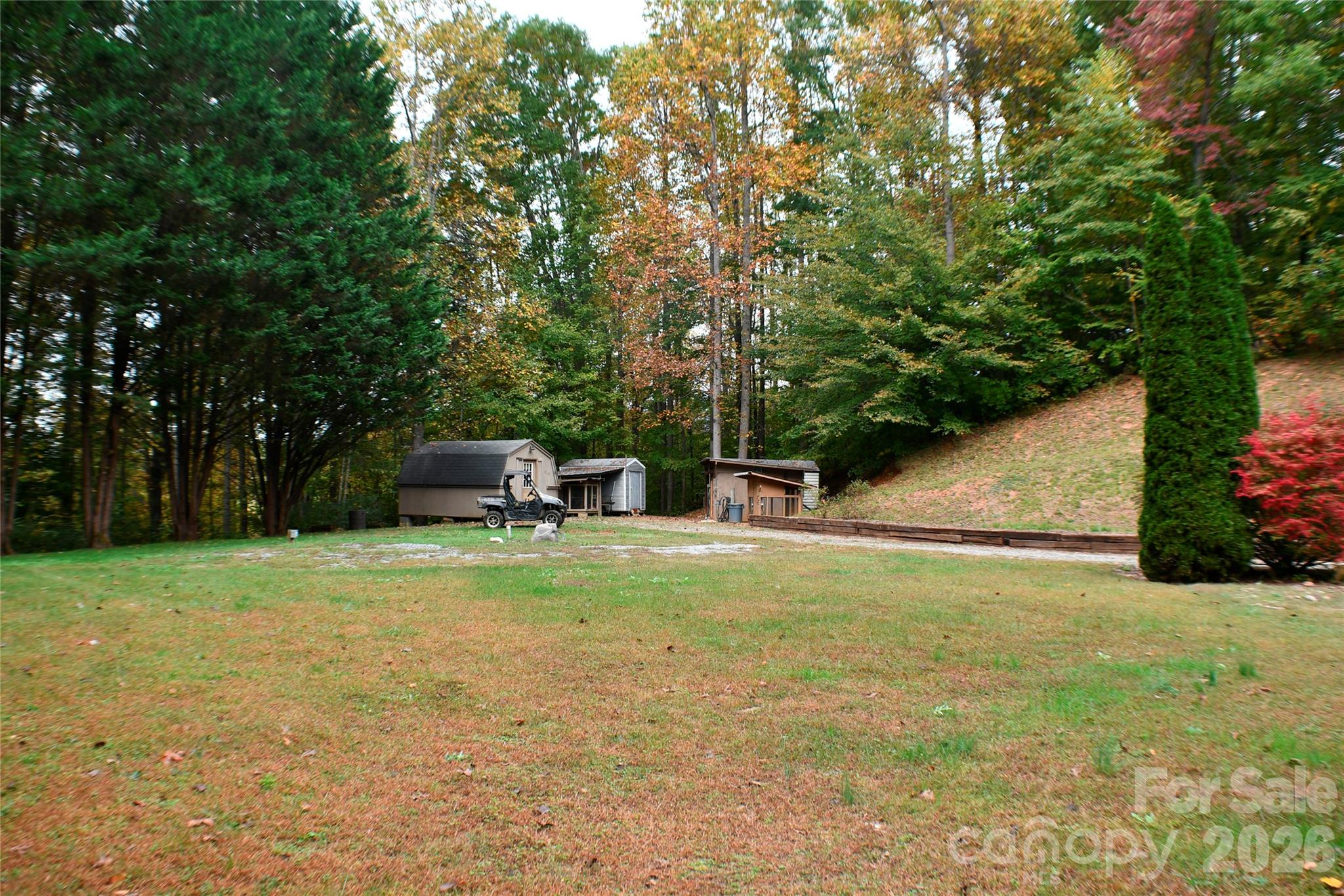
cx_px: 672
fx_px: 1232
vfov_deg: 40.0
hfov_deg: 57.2
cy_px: 448
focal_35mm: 33
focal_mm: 22
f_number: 5.6
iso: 200
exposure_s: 1/125
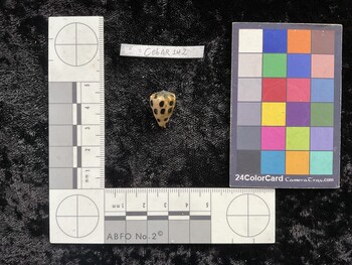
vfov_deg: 48.3
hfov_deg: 61.6
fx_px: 295
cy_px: 132
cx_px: 176
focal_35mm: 29
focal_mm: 3
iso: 160
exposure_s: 1/60
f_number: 1.8
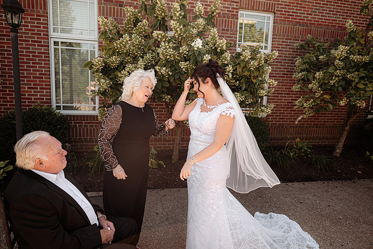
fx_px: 249
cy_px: 124
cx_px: 186
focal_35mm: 24
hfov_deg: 73.7
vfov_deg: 53.2
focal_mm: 24
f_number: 2.8
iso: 160
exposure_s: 1/640
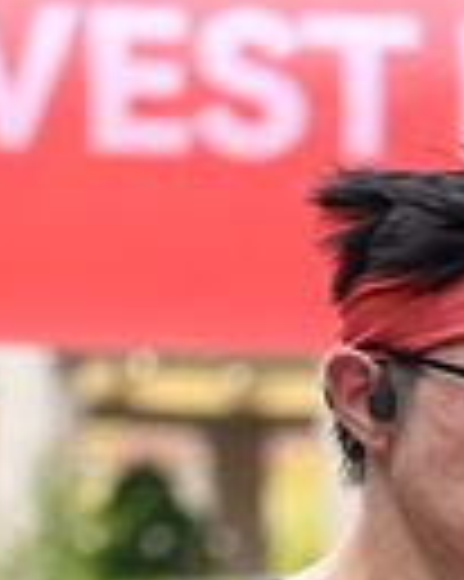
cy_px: 1066
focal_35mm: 308
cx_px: 480
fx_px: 5293
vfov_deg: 6.2
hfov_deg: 5.0
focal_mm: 77
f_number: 2.8
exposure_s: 1/1250
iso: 1250
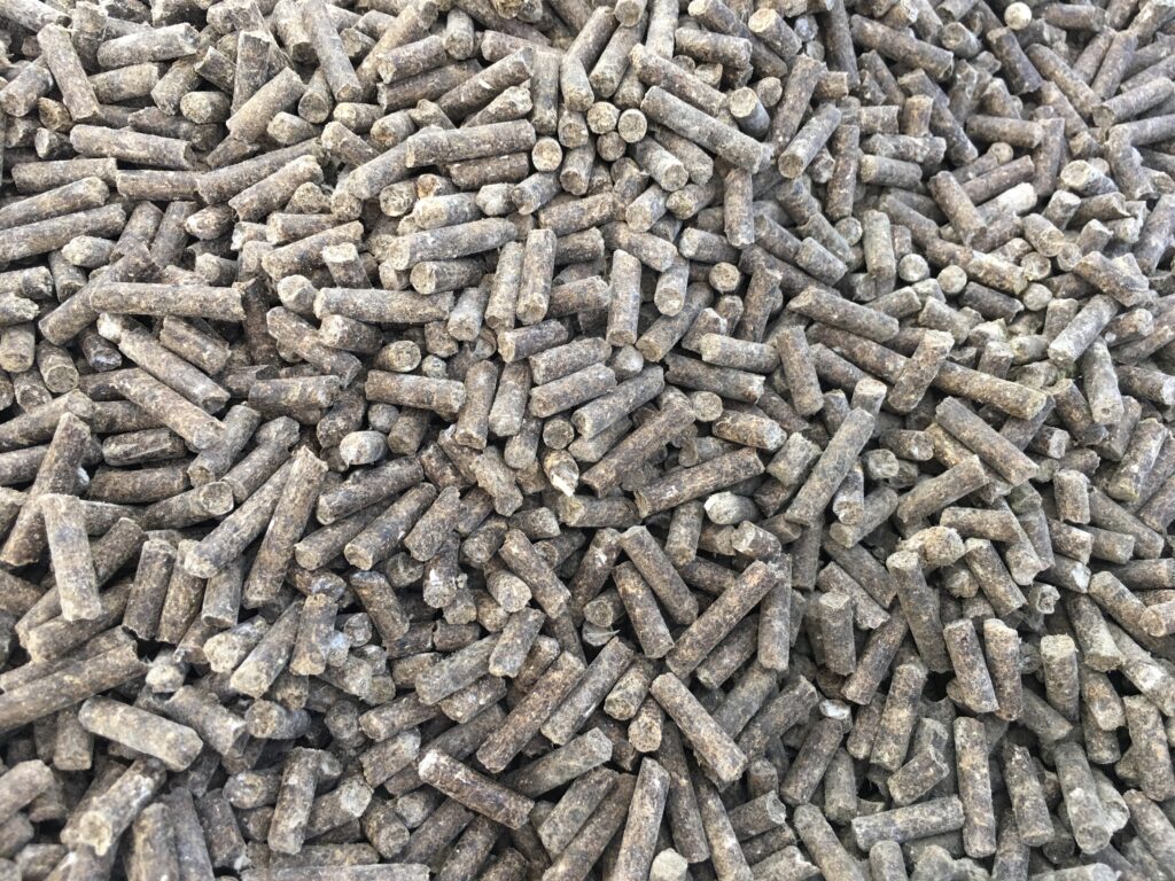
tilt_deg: -60.8
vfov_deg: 48.2
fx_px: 984
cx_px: 588
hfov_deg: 61.7
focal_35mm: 29
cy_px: 440
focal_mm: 4.15
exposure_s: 1/30
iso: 40
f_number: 2.2
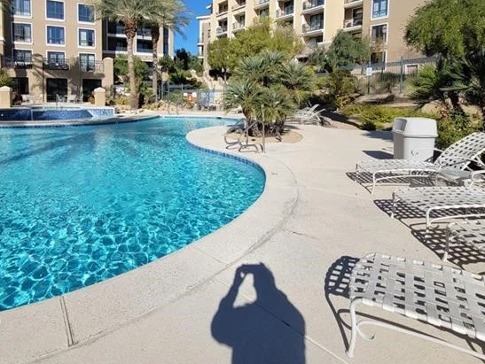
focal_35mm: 19
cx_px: 192
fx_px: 266
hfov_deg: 83.5
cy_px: 112
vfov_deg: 66.2
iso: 64
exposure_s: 1/2643
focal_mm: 2.2
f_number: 2.2
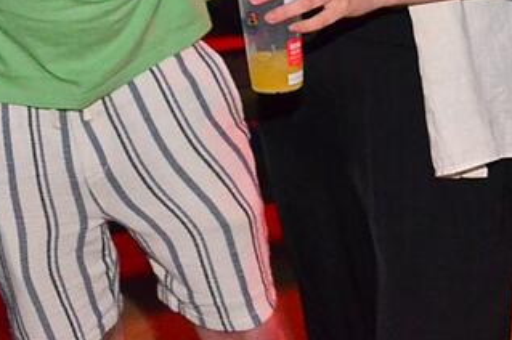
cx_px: 72
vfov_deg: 11.3
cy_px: -162
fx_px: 1658
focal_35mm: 117
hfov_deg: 17.4
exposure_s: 1/25
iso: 3200
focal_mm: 23
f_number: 5.6
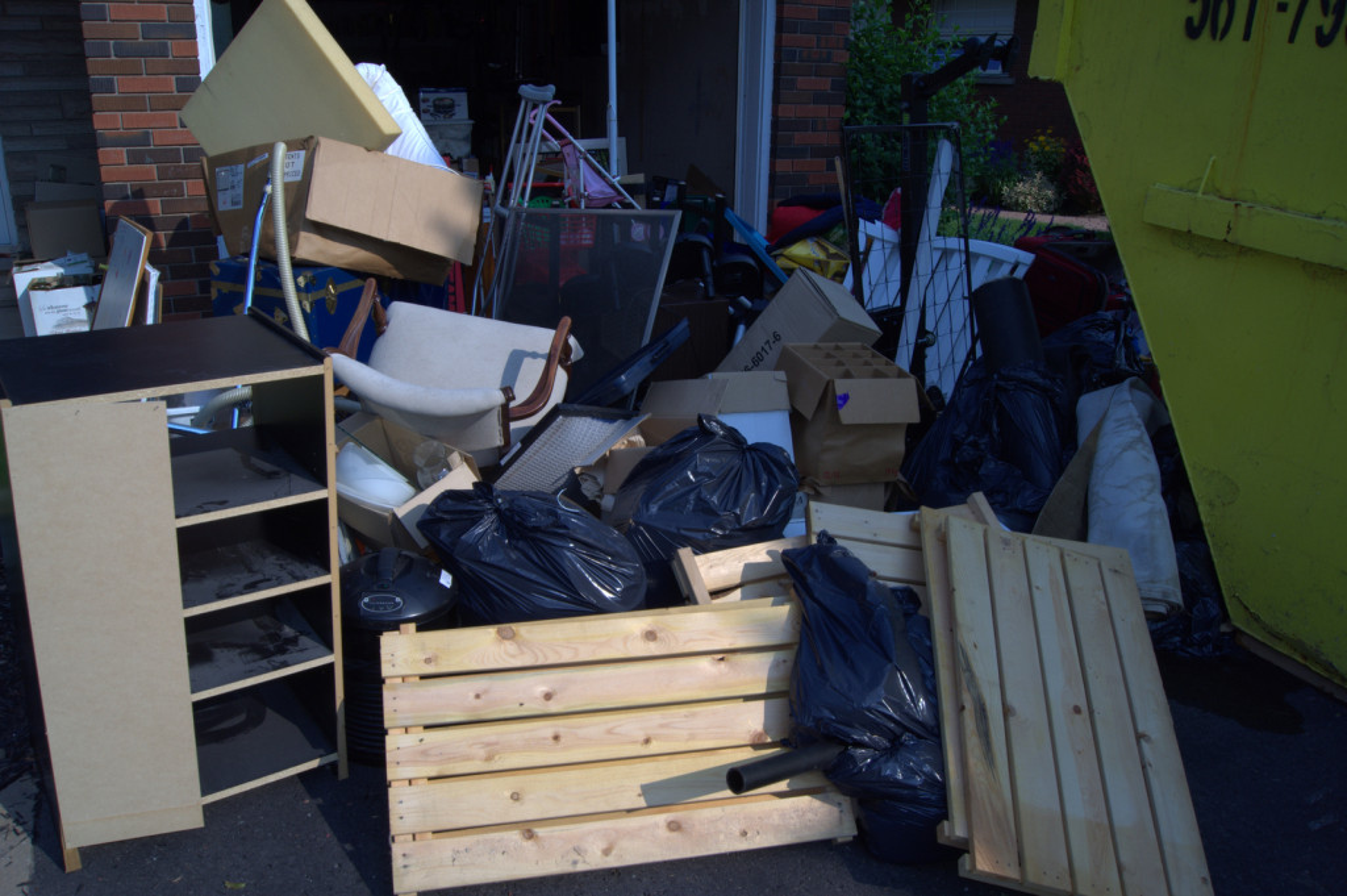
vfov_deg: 47.9
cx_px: 674
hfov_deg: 67.4
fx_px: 1009
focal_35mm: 27
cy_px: 448
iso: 100
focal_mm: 18
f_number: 13
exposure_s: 1/125
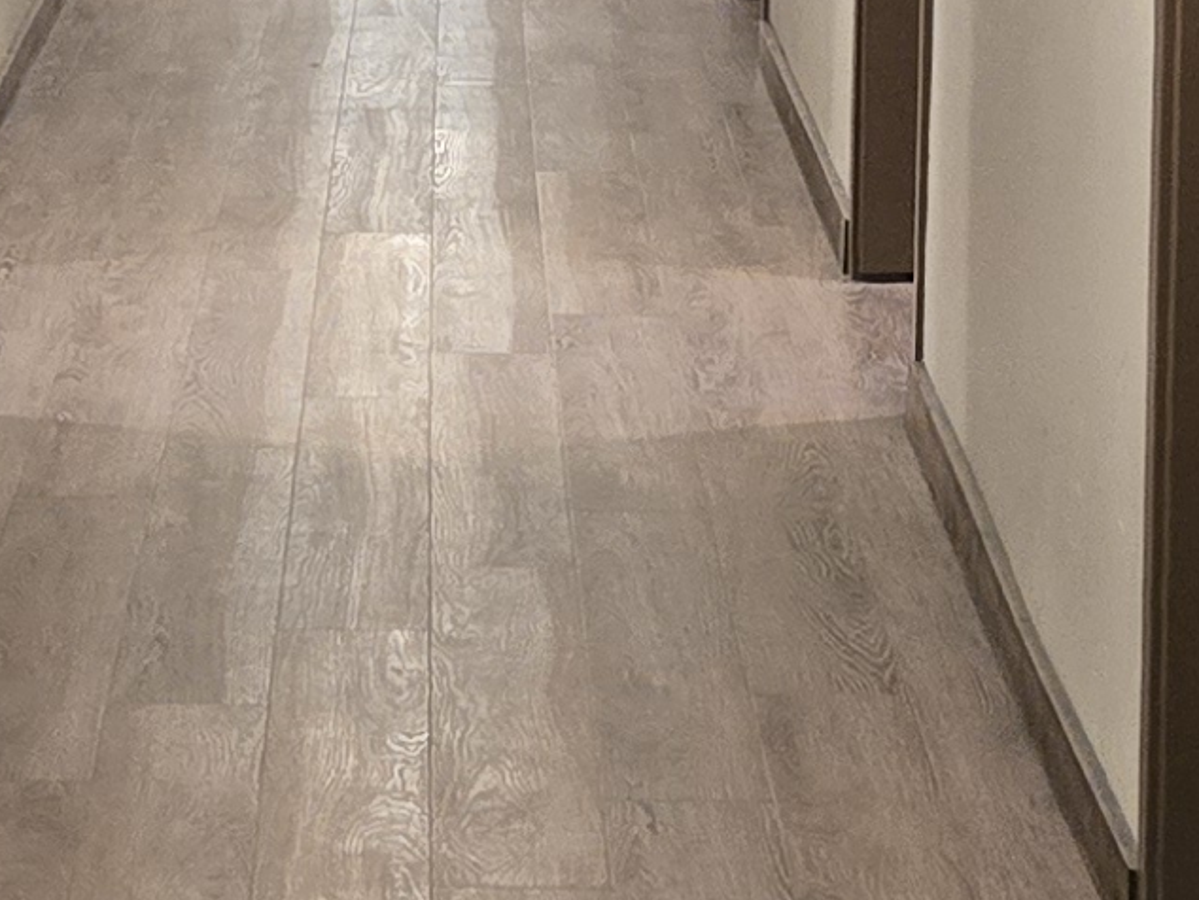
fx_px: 5024
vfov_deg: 10.1
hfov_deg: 13.6
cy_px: -121
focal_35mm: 145
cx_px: 339
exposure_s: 1/120
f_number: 1.8
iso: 1000
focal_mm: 5.4
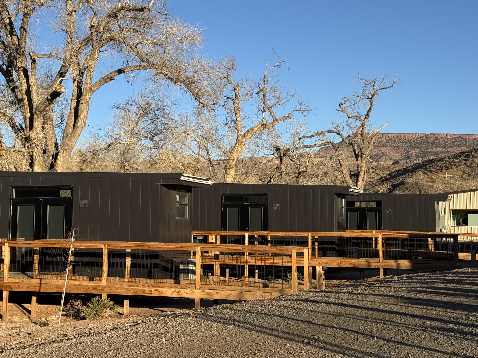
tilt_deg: +6.8
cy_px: 135
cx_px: 235
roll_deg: -1.1
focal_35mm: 60
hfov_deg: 32.2
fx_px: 828
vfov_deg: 24.3
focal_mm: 6.76
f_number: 1.78
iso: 64
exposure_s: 1/3425
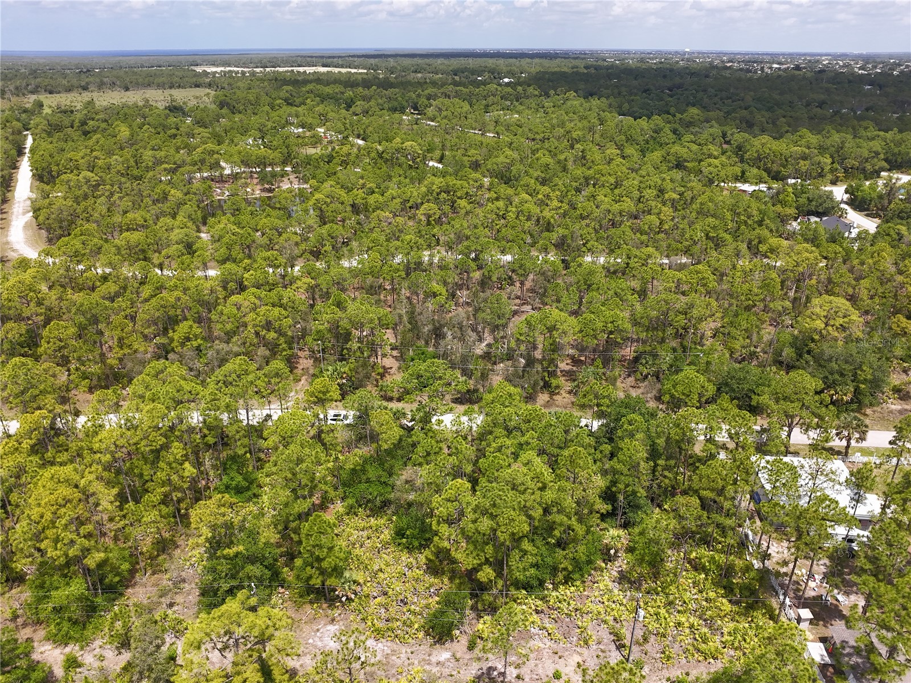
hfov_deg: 71.6
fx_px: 632
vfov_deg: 56.8
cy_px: 342
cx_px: 456
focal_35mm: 24
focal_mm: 4.55
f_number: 2.8
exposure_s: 1/640
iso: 100
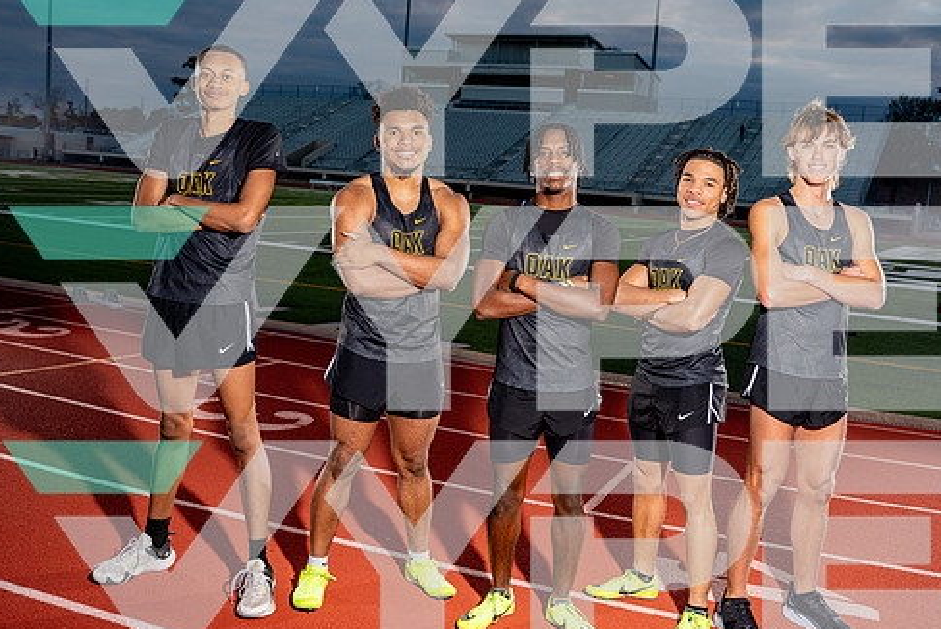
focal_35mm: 38
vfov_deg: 35.1
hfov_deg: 50.6
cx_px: 499
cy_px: 310
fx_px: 994
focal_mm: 32
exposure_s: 1/1250
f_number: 4
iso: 320
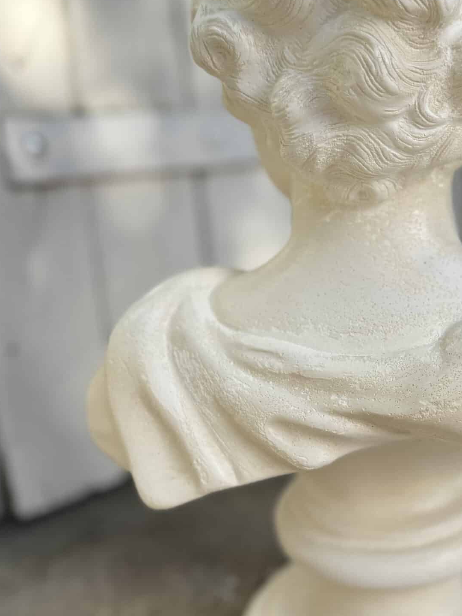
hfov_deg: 29.9
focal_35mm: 48
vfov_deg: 39.6
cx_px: 333
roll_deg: +1.5
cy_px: 295
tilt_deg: -13.7
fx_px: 854
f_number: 1.78
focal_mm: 6.76
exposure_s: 1/2041
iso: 80
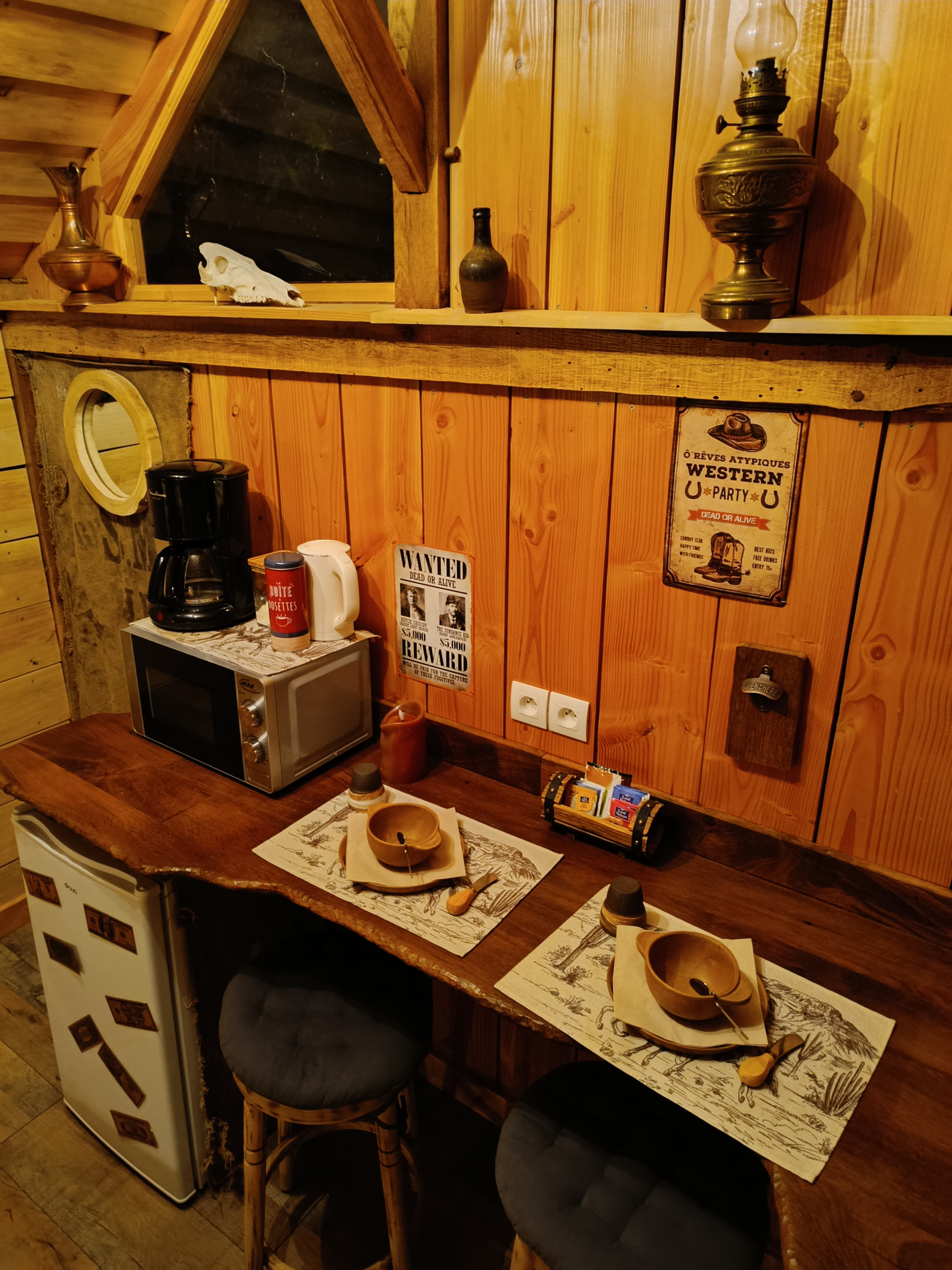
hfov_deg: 56.8
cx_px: 476
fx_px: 880
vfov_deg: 71.6
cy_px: 635
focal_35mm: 24
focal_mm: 5.59
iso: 936
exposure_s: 1/25
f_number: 1.88
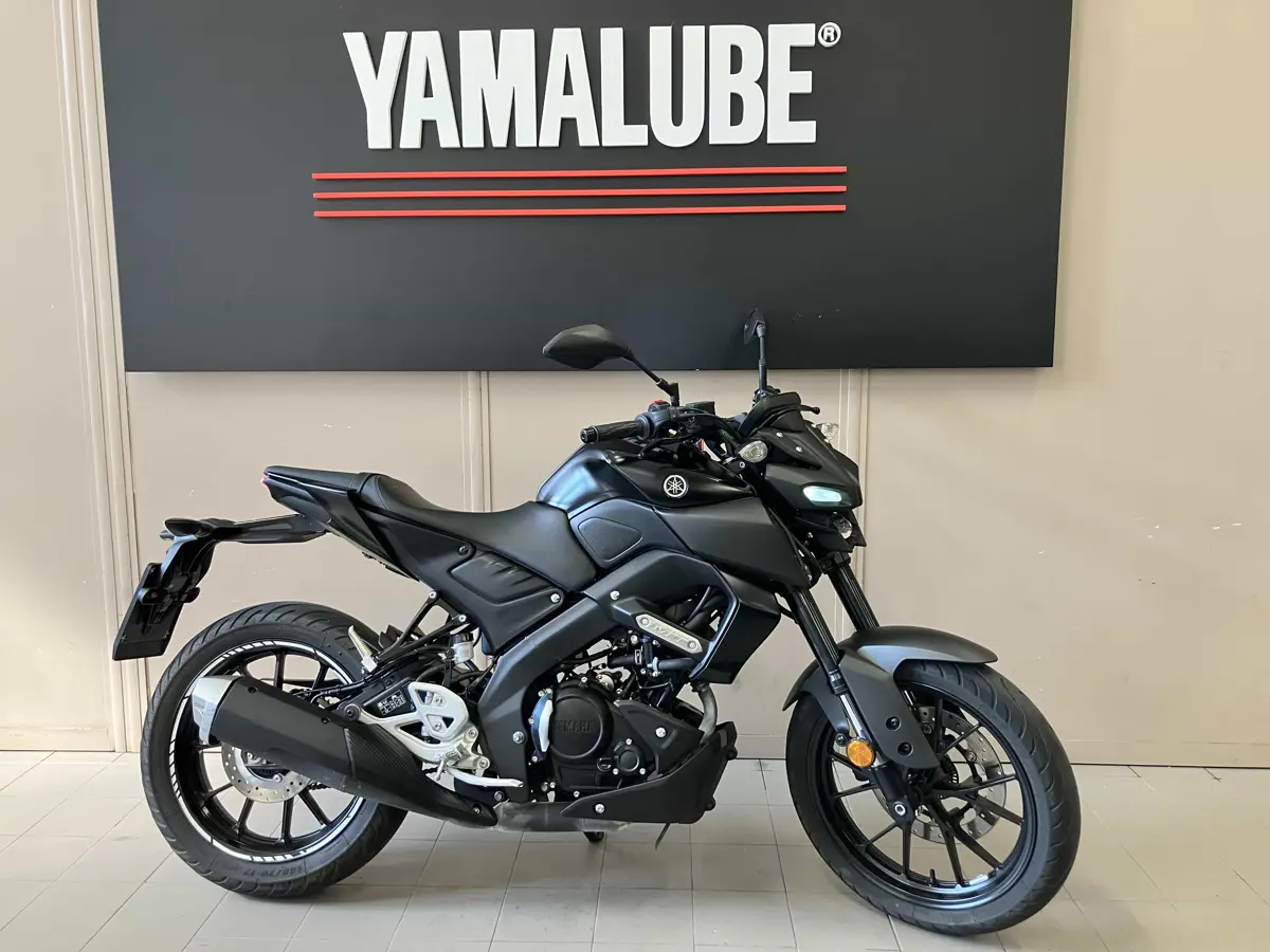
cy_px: 476
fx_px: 1027
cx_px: 635
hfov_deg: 63.4
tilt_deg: -8.1
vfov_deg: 49.7
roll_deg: +0.4
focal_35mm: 28
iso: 100
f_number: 1.8
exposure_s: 1/60
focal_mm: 3.99
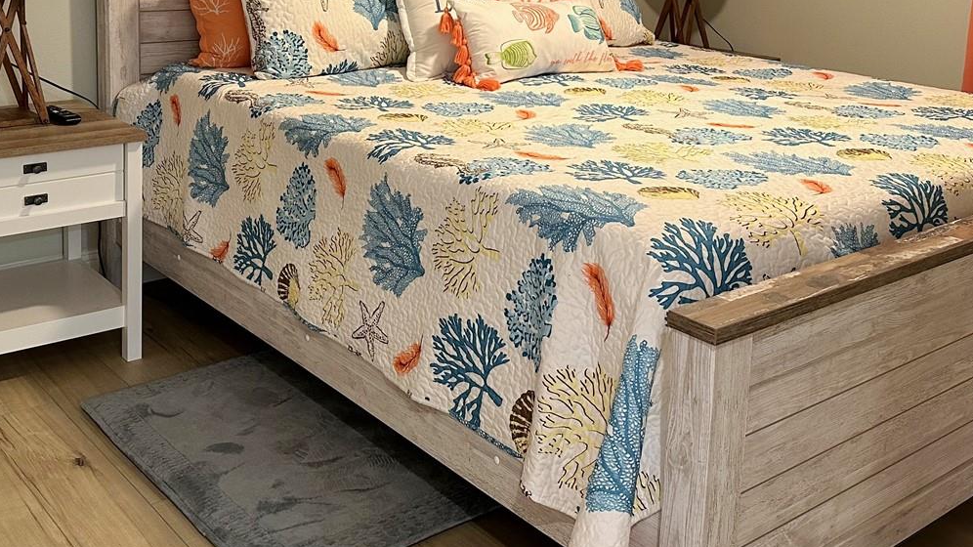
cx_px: 417
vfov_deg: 27.4
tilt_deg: -8.8
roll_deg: -1.9
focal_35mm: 42
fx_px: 1083
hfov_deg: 48.2
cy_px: 67
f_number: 1.78
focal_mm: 6.86
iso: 320
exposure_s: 1/60
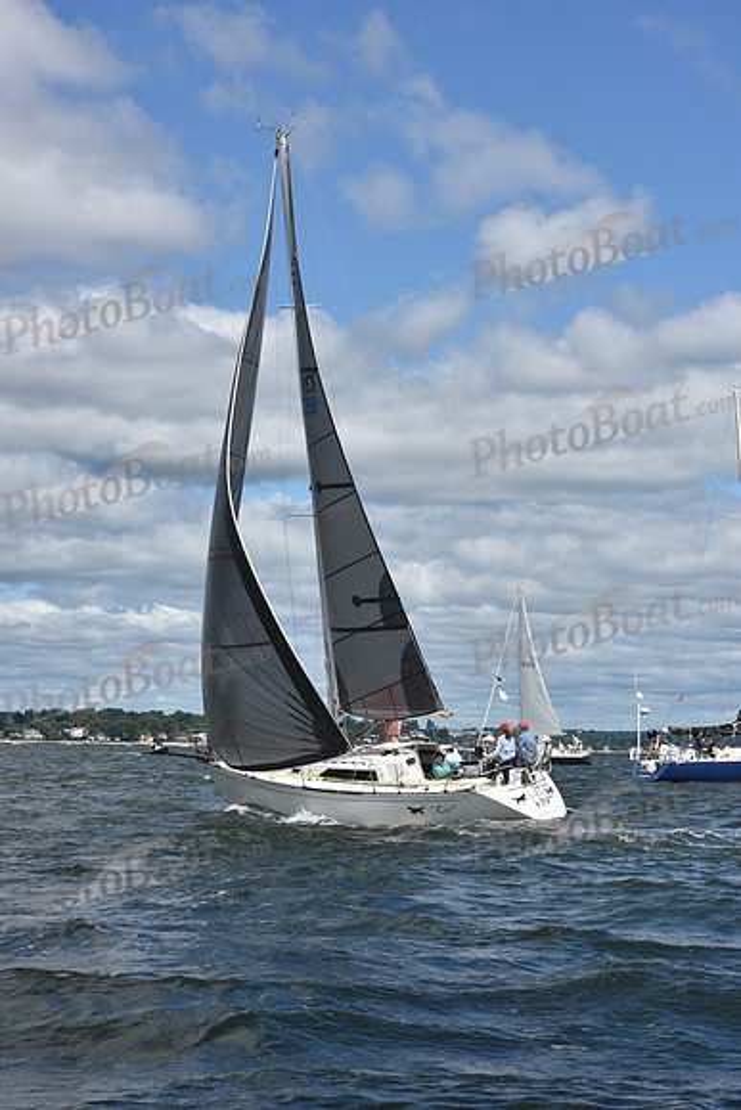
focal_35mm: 70
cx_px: 370
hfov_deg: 19.5
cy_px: 555
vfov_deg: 28.8
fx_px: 2160
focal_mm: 70
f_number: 10
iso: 250
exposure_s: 1/800
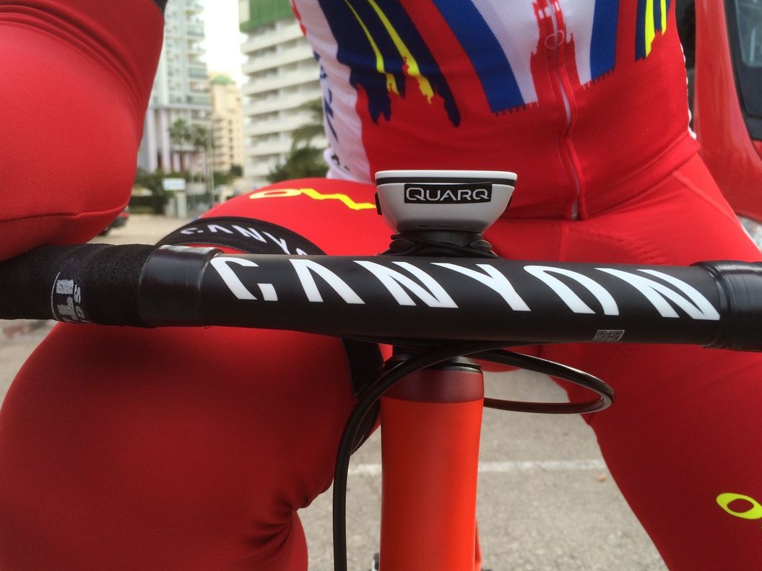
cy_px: 300
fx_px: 726
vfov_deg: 42.9
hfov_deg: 55.2
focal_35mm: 33
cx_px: 339
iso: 32
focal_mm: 4.15
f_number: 2.2
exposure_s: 1/363
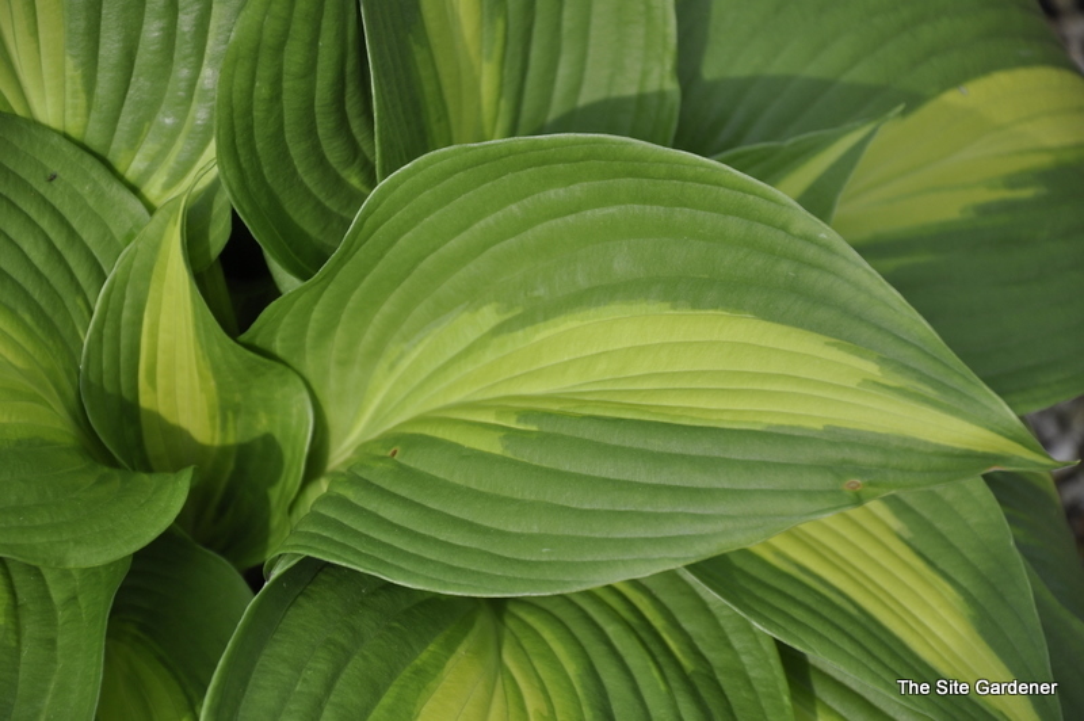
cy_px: 360
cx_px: 542
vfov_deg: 8.7
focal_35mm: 158
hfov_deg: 13.1
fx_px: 4738
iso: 280
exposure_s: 1/500
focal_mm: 105
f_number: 5.6
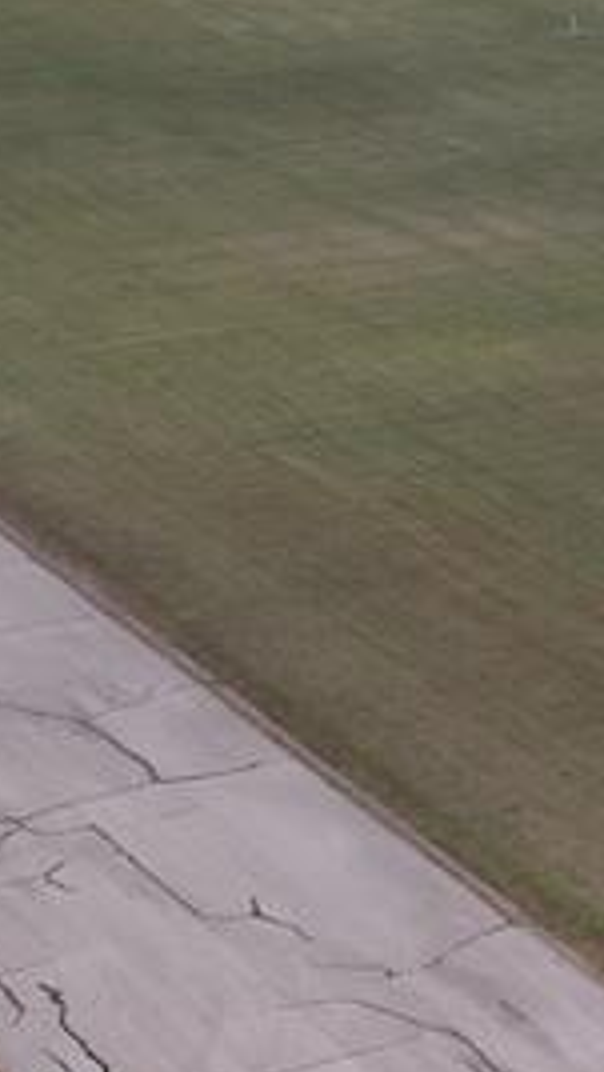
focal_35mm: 110
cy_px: 978
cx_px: 2208
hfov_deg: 8.1
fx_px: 3128
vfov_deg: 19.1
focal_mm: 8.38
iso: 200
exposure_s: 1/250
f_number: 2.8
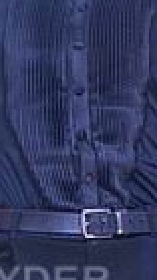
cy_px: 306
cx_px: -136
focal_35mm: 397
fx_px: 2944
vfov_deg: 5.4
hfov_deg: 3.0
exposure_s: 1/400
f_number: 5.6
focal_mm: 91
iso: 1600
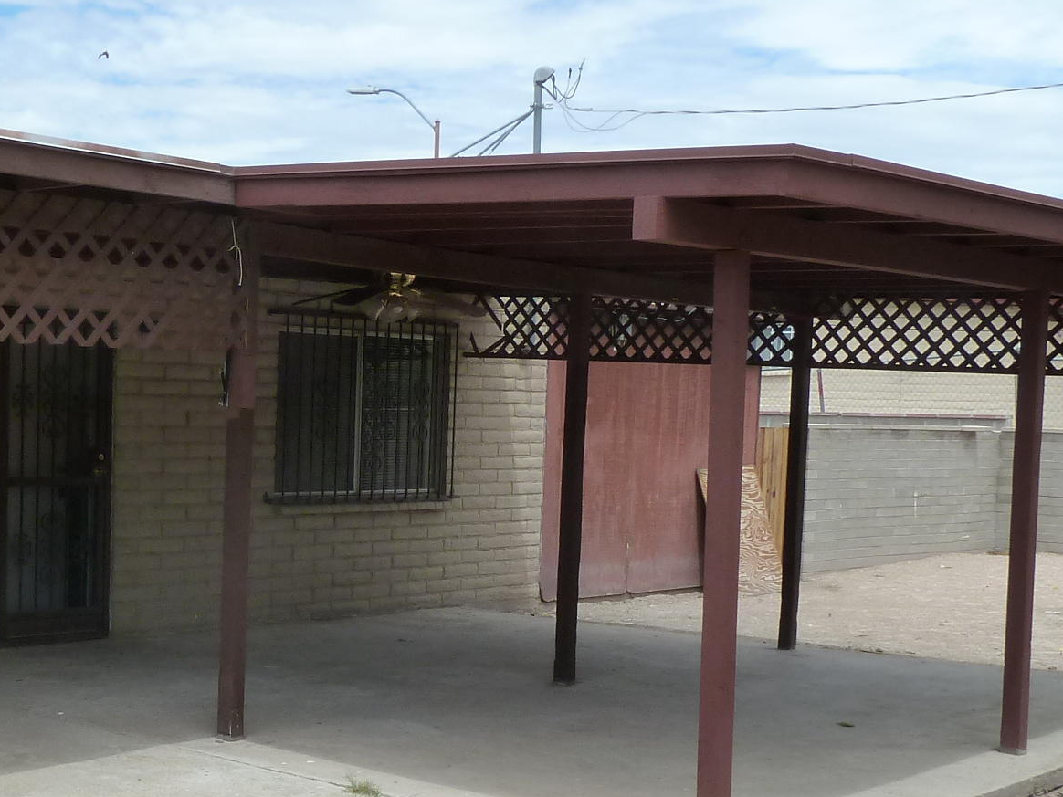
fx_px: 1689
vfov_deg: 26.3
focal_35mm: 55
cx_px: 211
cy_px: 565
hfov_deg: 33.9
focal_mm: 4.1
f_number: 5
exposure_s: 1/400
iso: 125
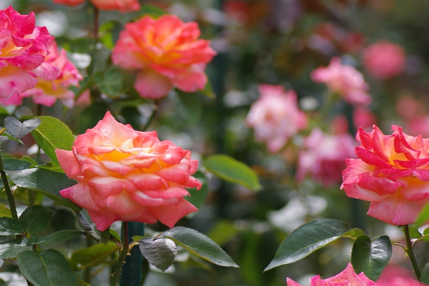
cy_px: 171
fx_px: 2466
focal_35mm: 207
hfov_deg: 9.9
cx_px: 132
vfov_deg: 6.6
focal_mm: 90
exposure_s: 1/500
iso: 100
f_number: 4
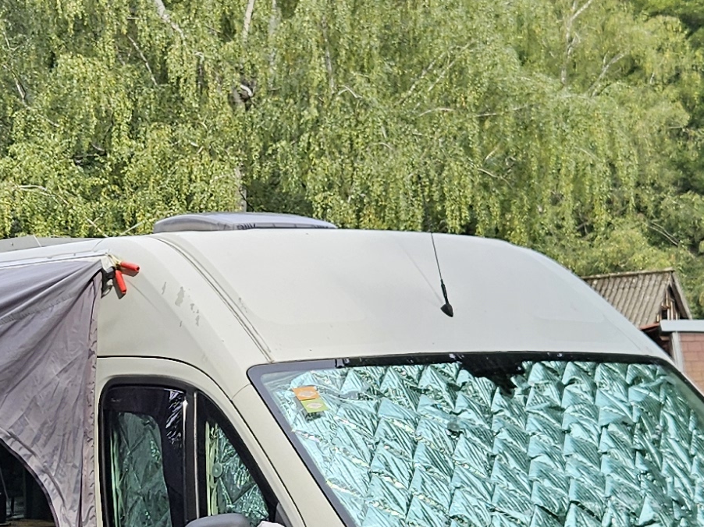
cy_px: 433
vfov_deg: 14.4
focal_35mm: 102
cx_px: 170
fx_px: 2074
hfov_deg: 19.1
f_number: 1.8
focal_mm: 5.4
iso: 25
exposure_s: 1/421
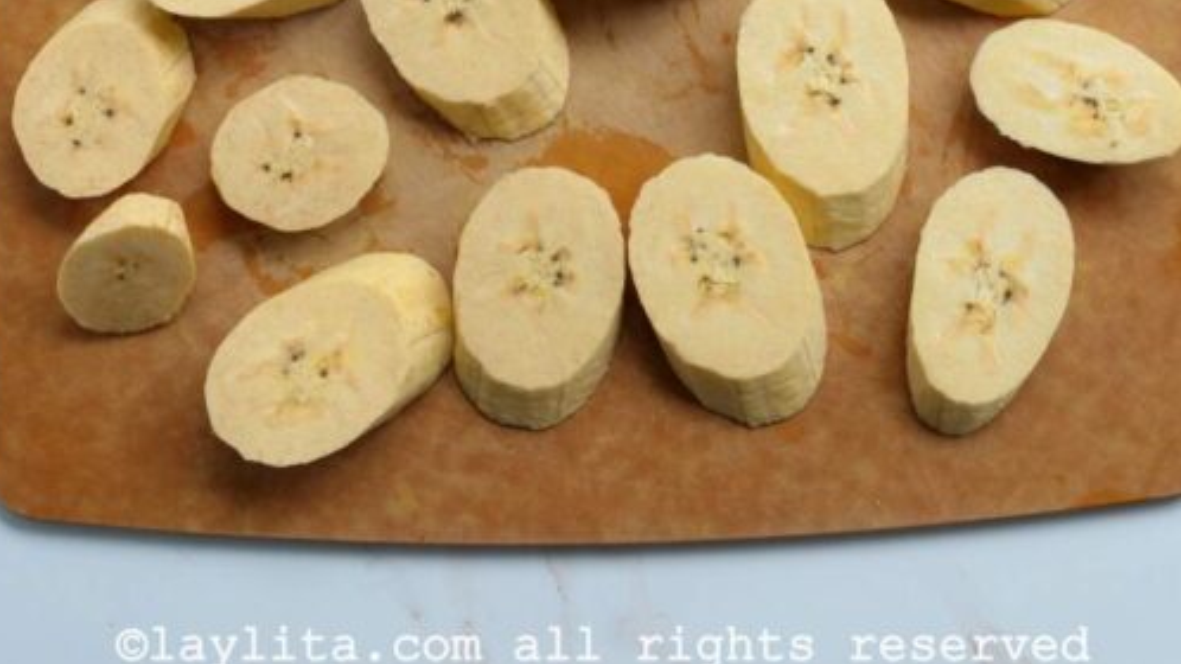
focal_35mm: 70
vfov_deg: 17.1
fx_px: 2192
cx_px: 614
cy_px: 109
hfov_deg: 30.2
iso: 640
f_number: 9
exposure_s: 1/60
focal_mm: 25
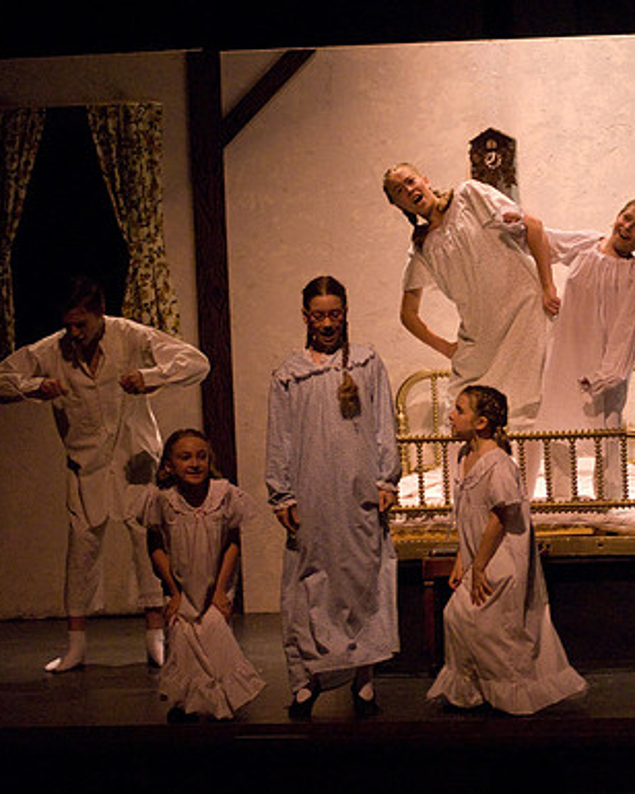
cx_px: 567
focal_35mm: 202
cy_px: 396
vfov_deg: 9.6
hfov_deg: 7.6
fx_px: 4739
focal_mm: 95
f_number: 2.8
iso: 1600
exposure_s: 1/160
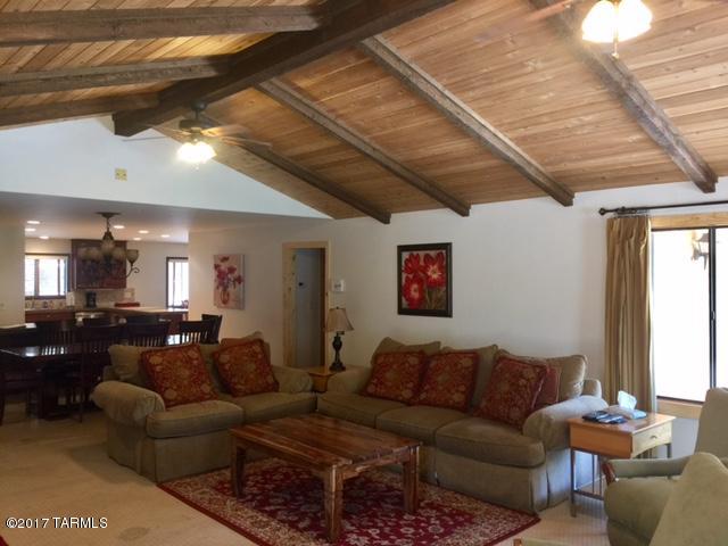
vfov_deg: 48.2
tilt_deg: -0.1
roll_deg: +0.5
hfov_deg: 61.7
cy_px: 273
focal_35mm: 29
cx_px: 364
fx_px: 610
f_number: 2.2
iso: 50
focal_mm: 4.15
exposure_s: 1/15
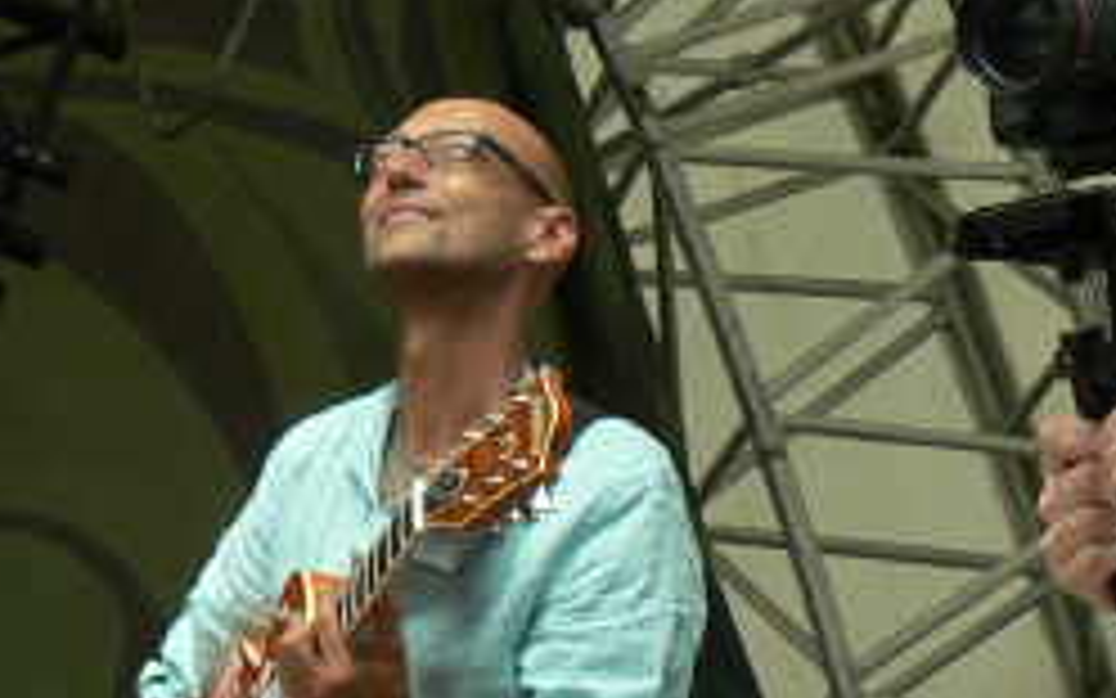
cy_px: 635
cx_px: 1058
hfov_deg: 9.4
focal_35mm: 223
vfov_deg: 5.9
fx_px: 6782
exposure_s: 1/160
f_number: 4
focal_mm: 14.9
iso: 64
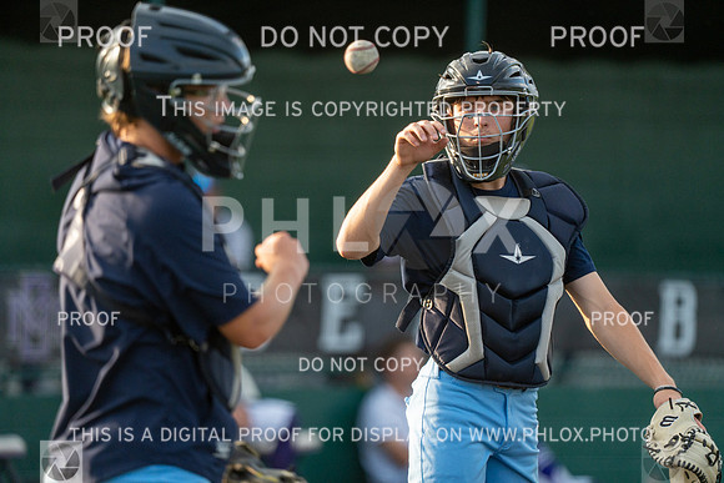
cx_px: 362
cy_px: 242
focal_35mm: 512
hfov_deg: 4.0
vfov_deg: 2.7
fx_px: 10299
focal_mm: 512
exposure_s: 1/1250
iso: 800
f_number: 6.3
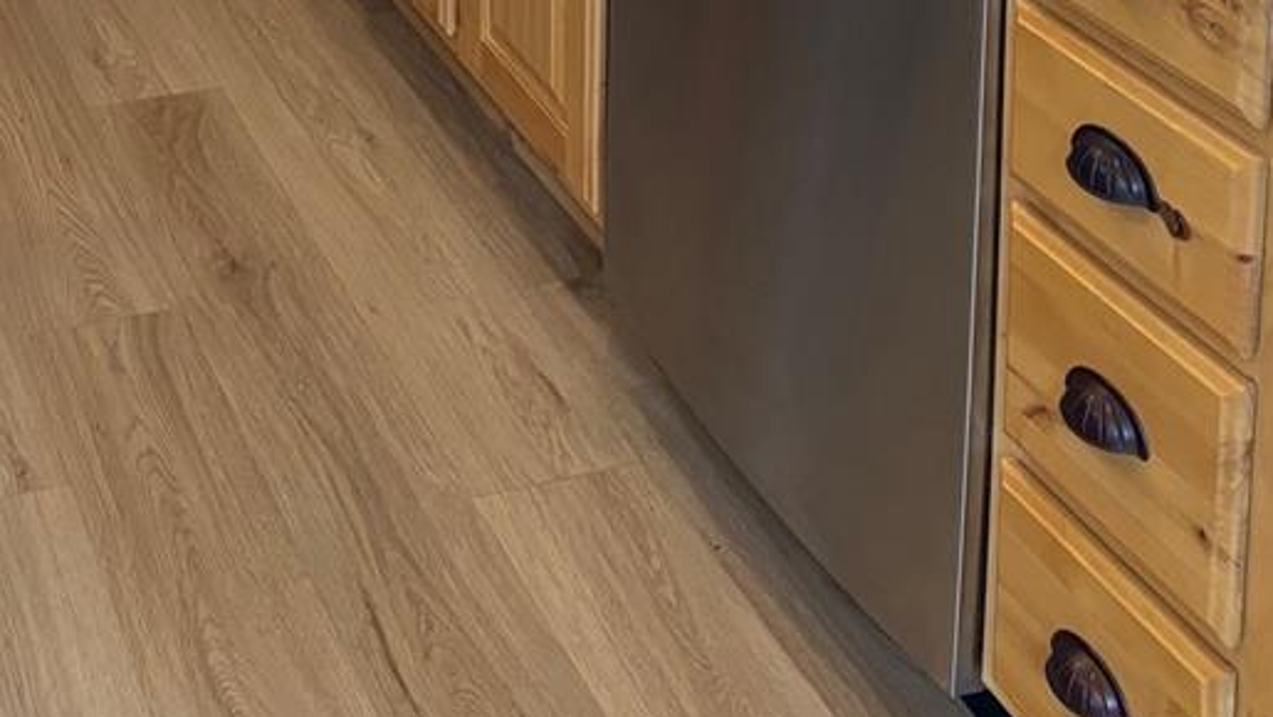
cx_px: 200
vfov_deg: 14.9
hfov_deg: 30.8
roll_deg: +0.2
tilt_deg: -8.4
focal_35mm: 66
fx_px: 2228
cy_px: -712
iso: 200
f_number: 1.6
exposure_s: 1/120
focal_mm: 5.96
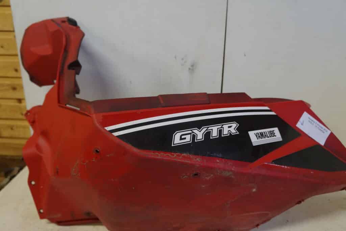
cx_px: 173
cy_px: 116
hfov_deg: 61.9
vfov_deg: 43.6
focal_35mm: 30
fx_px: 288
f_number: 4
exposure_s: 1/60
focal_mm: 20
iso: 1000
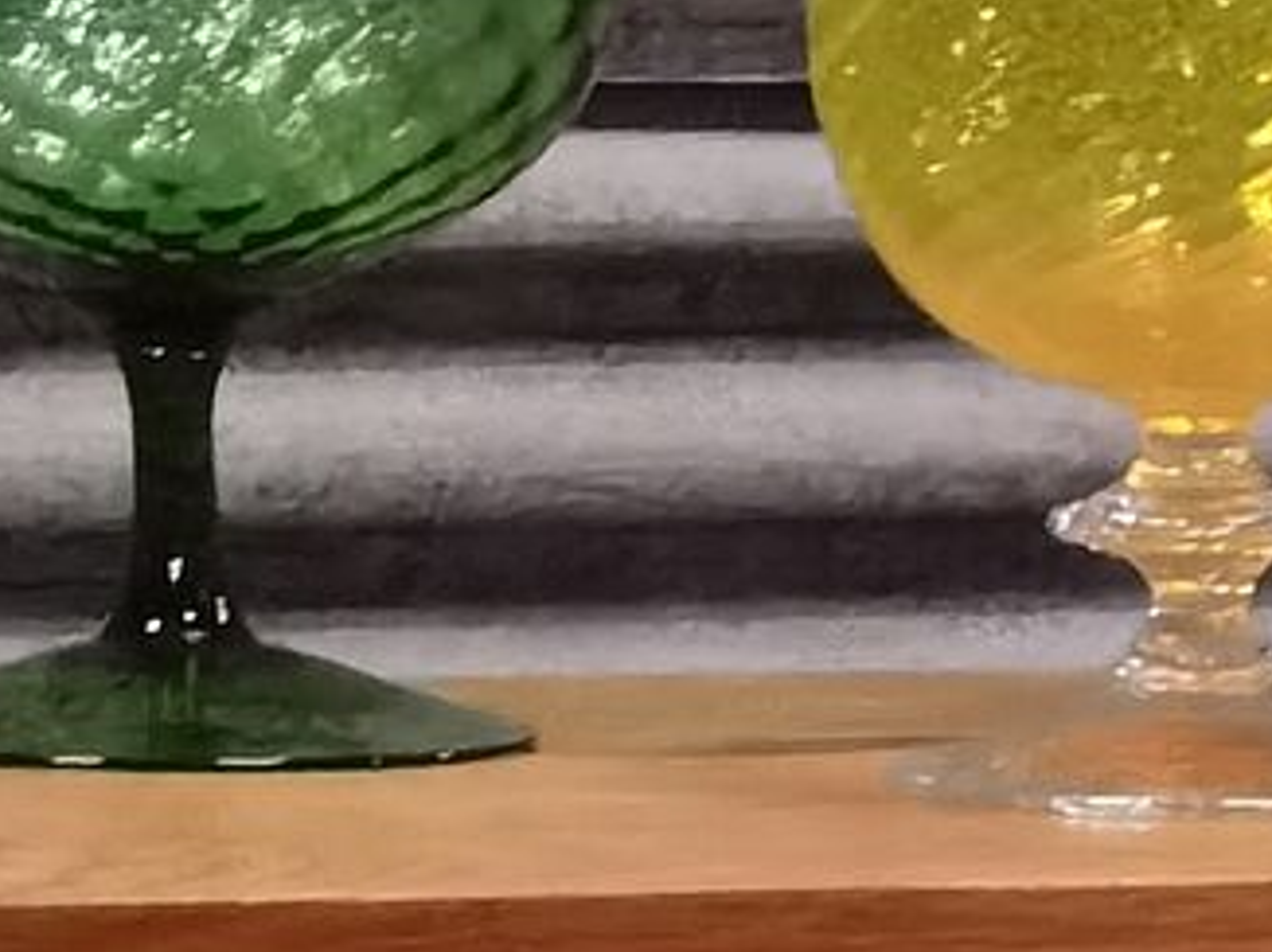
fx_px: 11052
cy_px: 2762
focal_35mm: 301
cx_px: 2696
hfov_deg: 6.4
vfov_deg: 4.7
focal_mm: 6.71
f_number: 1.9
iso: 1000
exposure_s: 1/20
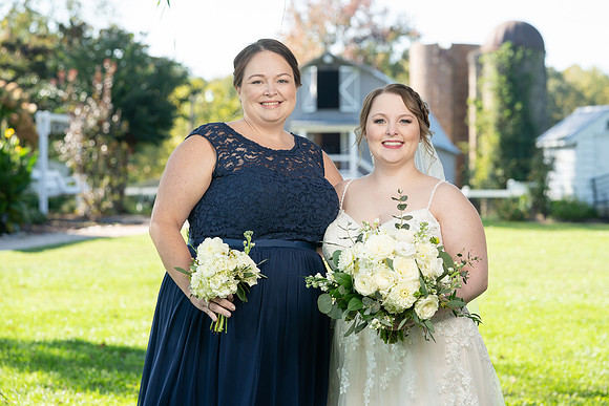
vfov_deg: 12.3
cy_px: 187
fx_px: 1887
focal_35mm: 112
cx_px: 329
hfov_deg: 18.3
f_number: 5.6
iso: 200
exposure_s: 1/200
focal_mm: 103
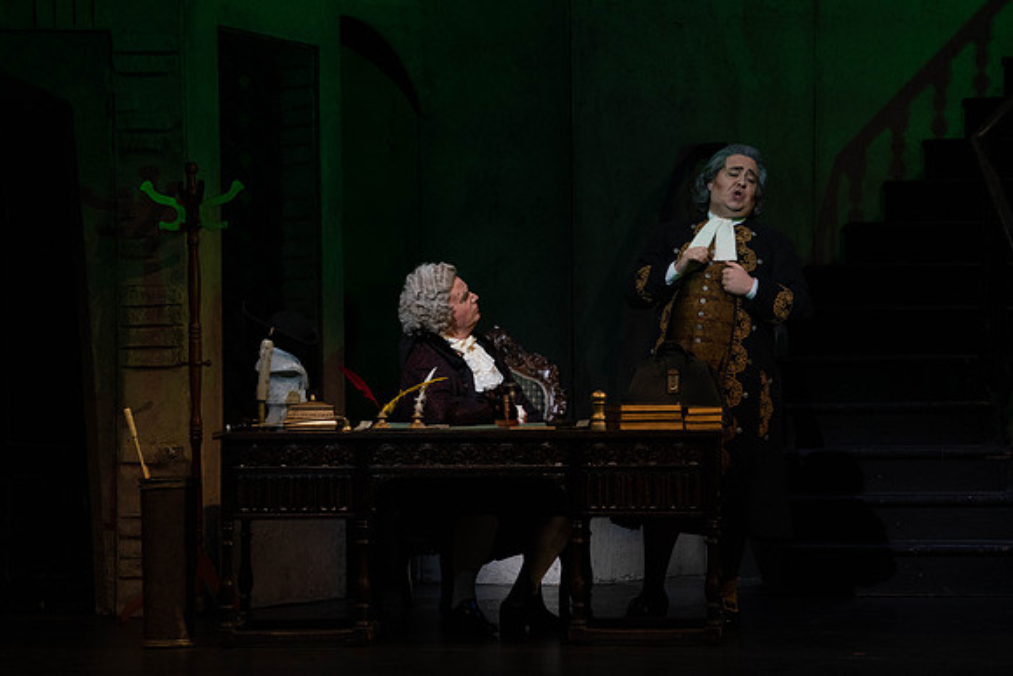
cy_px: 338
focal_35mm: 200
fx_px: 5629
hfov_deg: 10.3
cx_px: 506
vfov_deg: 6.9
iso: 3200
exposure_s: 1/250
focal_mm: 200
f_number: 9
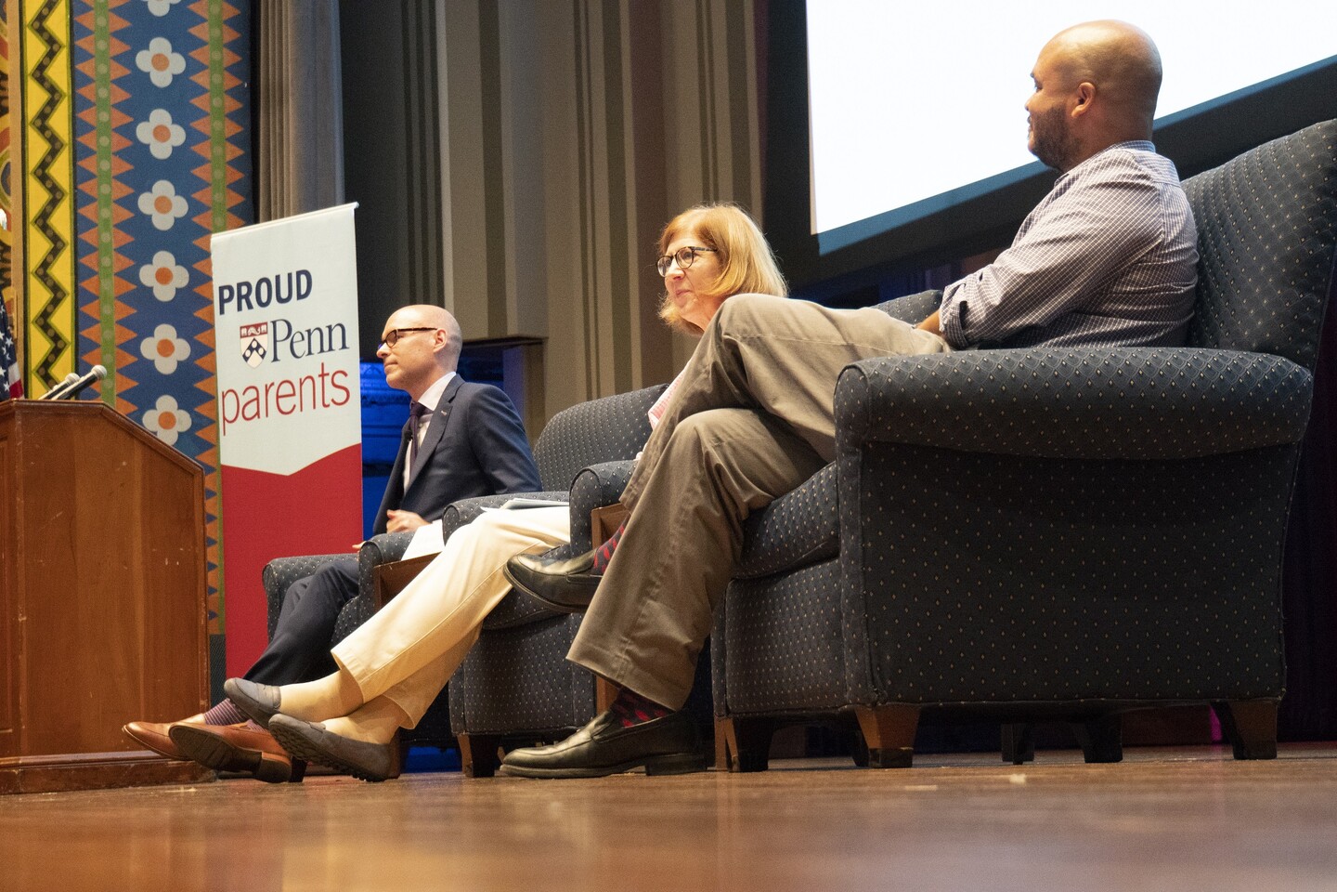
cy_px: 446
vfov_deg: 18.5
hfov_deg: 27.4
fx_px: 2741
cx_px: 668
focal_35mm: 74
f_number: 5.6
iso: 6400
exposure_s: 1/50
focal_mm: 49.2
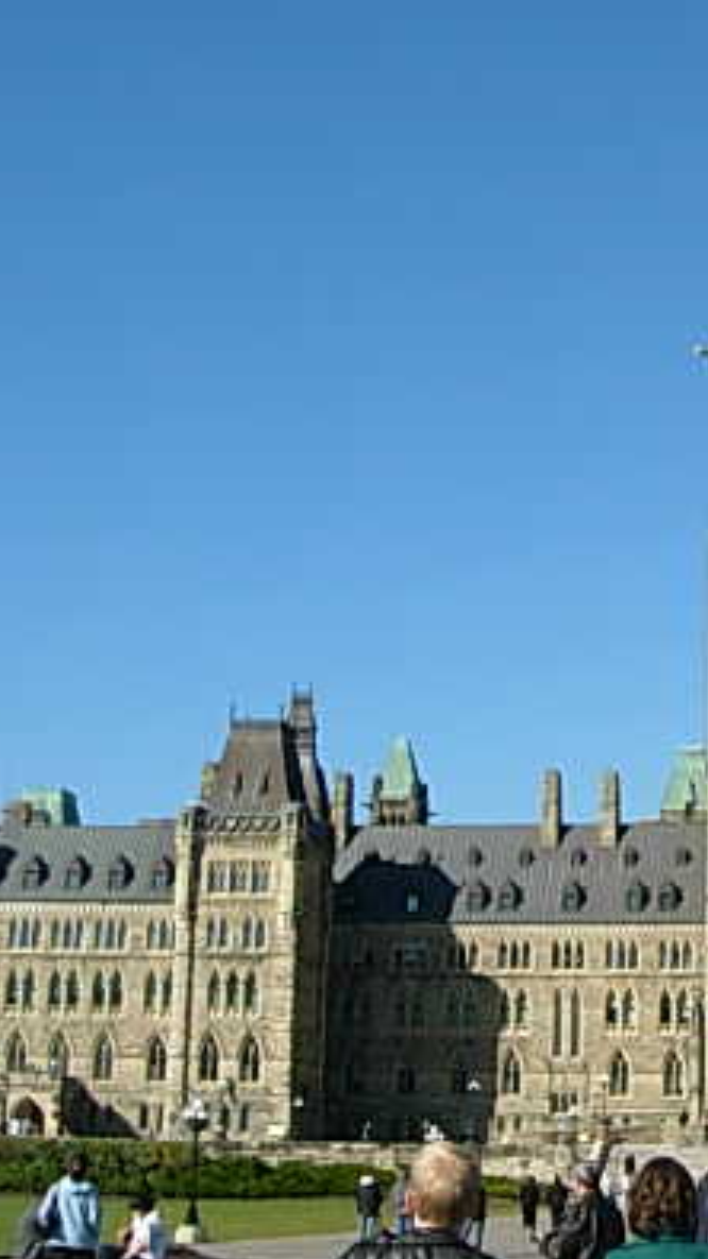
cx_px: 864
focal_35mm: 67
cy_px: 580
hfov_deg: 17.1
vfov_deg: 31.4
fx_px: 2238
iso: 79
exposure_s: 1/703
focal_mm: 7.8
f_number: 4.8
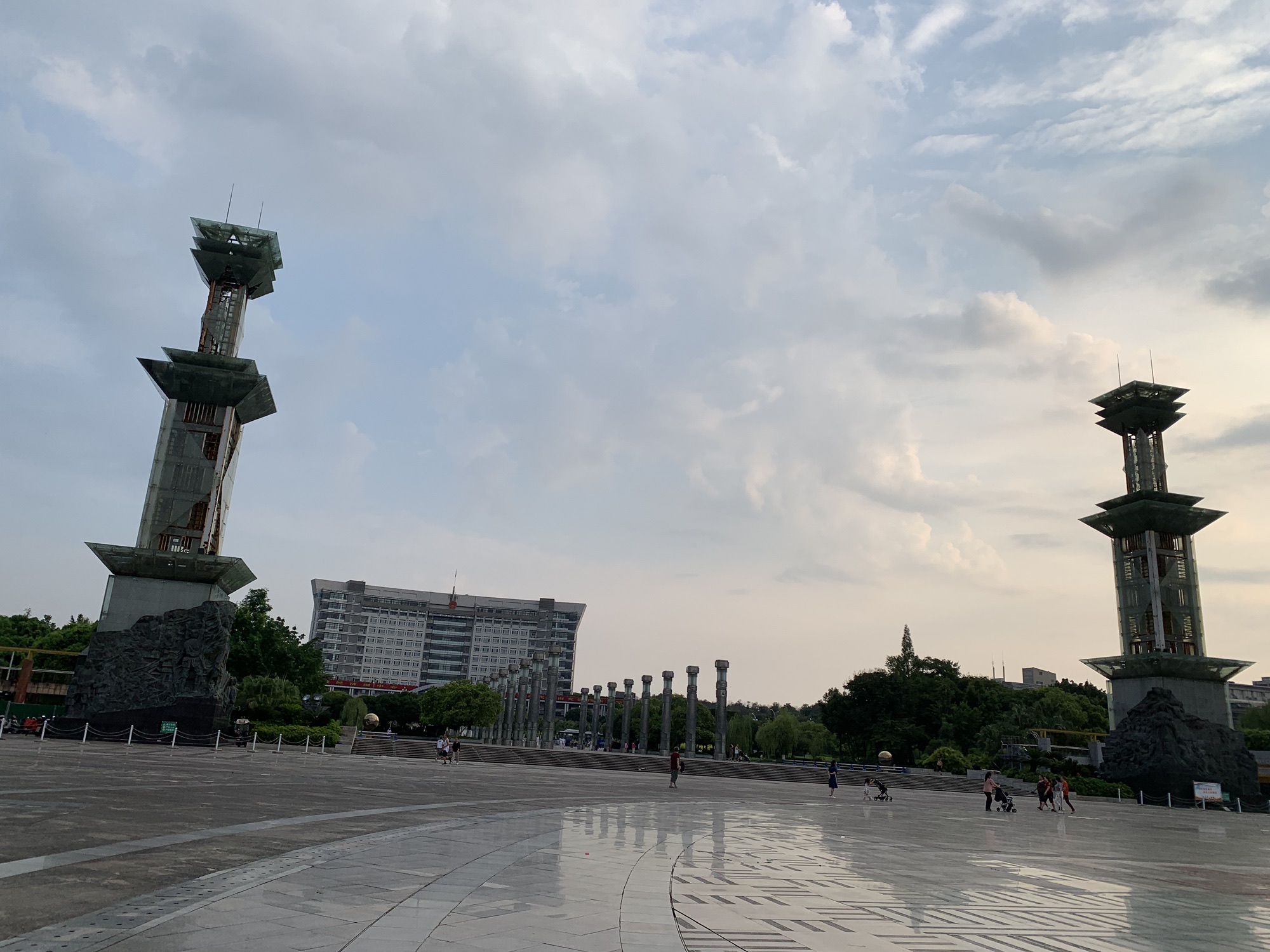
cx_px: 635
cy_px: 476
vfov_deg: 53.1
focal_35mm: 26
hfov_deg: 67.3
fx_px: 954
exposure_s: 1/2033
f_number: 1.8
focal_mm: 4.25
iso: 25
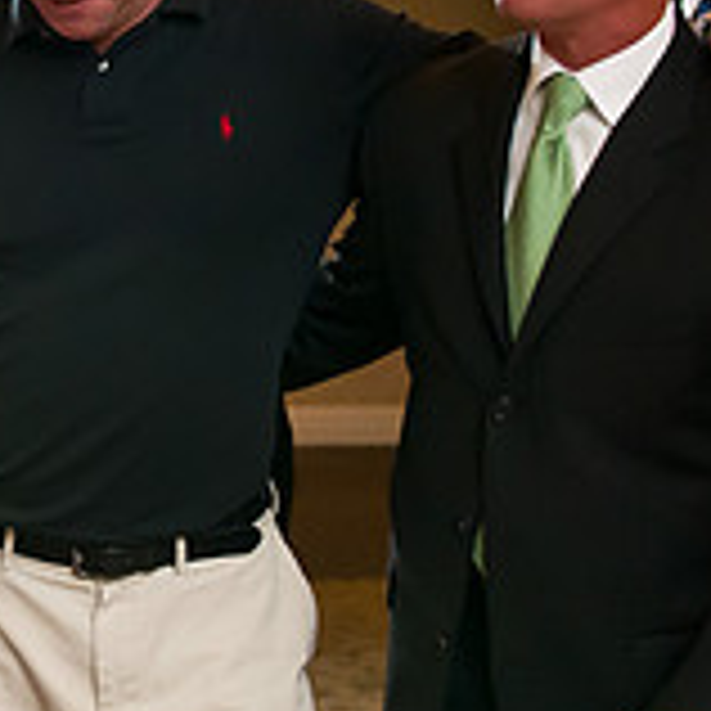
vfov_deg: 12.8
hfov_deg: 12.4
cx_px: -274
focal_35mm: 136
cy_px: 164
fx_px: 3150
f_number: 3.2
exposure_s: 1/160
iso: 1250
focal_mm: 29
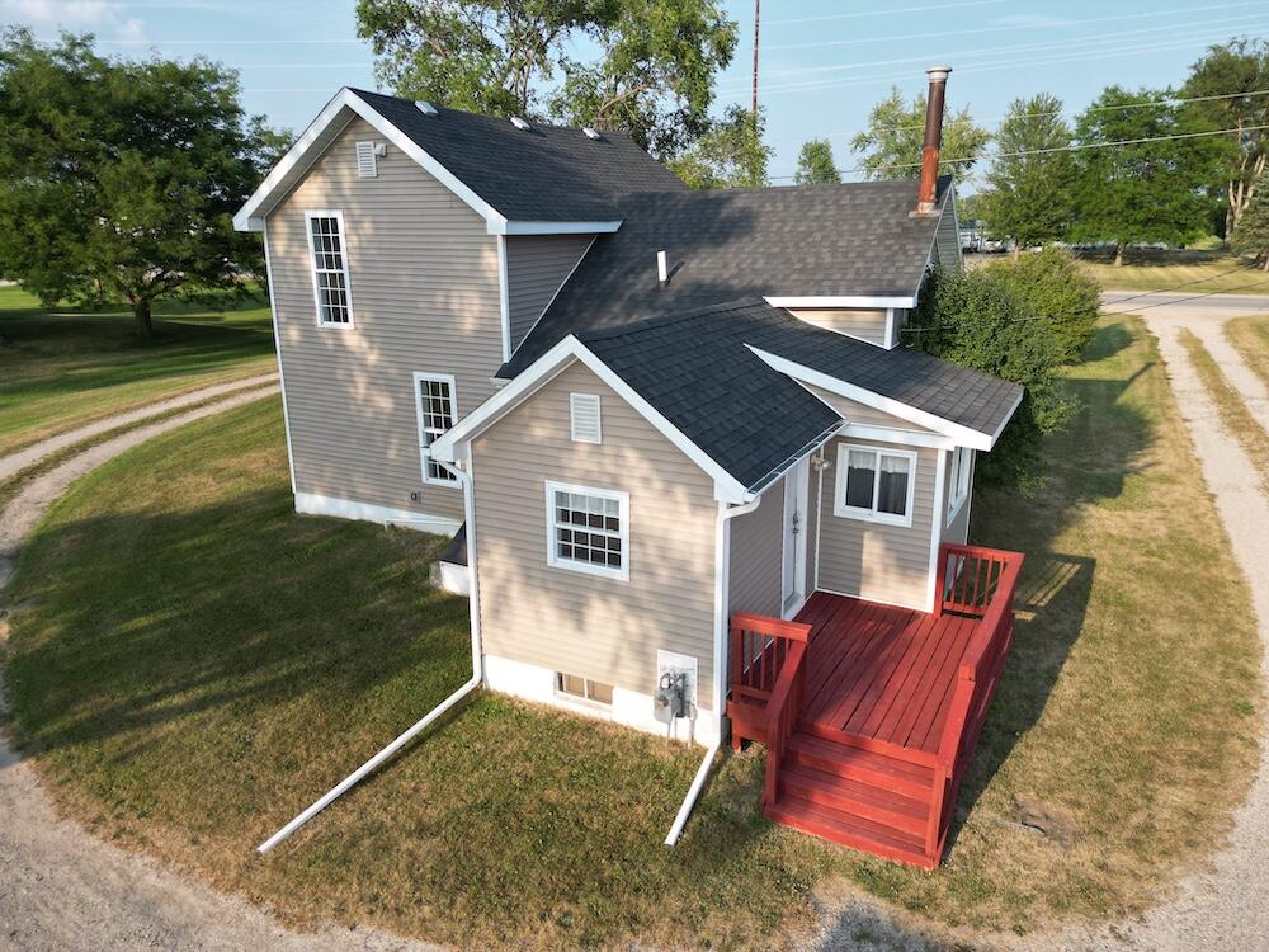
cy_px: 476
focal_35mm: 24
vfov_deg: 56.8
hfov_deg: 71.6
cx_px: 634
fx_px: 880
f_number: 1.7
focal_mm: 6.72
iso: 130
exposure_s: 1/1500
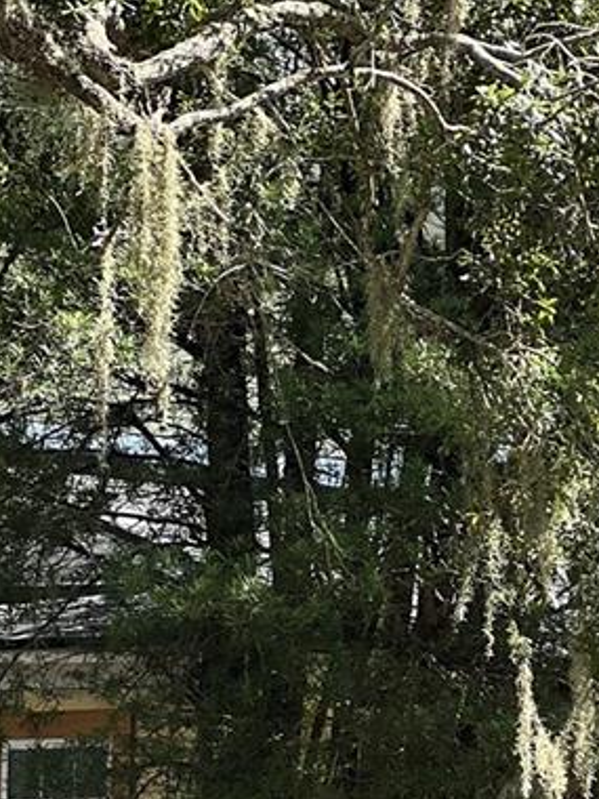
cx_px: 794
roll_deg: -0.5
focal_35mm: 243
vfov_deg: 8.1
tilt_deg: +0.5
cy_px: 988
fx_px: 5607
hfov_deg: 6.1
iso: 25
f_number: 2.8
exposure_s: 1/121
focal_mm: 9
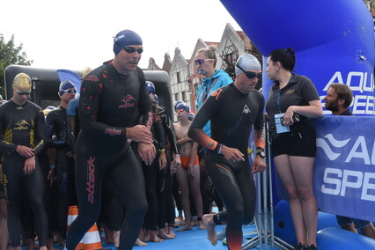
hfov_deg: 33.4
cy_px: 125
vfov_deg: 22.6
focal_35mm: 60
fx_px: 625
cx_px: 188
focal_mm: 40
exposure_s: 1/500
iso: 1250
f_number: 11
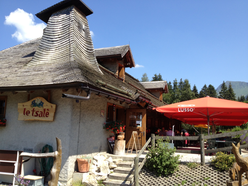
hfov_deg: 52.6
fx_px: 251
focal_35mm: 35
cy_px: 93
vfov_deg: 40.7
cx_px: 124
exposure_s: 1/935
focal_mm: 4.28
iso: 64
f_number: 2.4
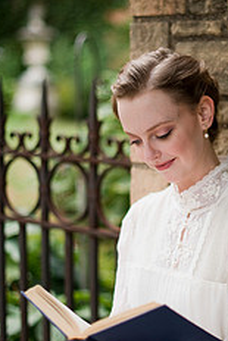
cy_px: 187
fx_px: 920
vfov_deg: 21.0
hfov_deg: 14.1
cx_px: 165
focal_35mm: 97
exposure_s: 1/1000
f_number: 1.4
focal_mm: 50
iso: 200
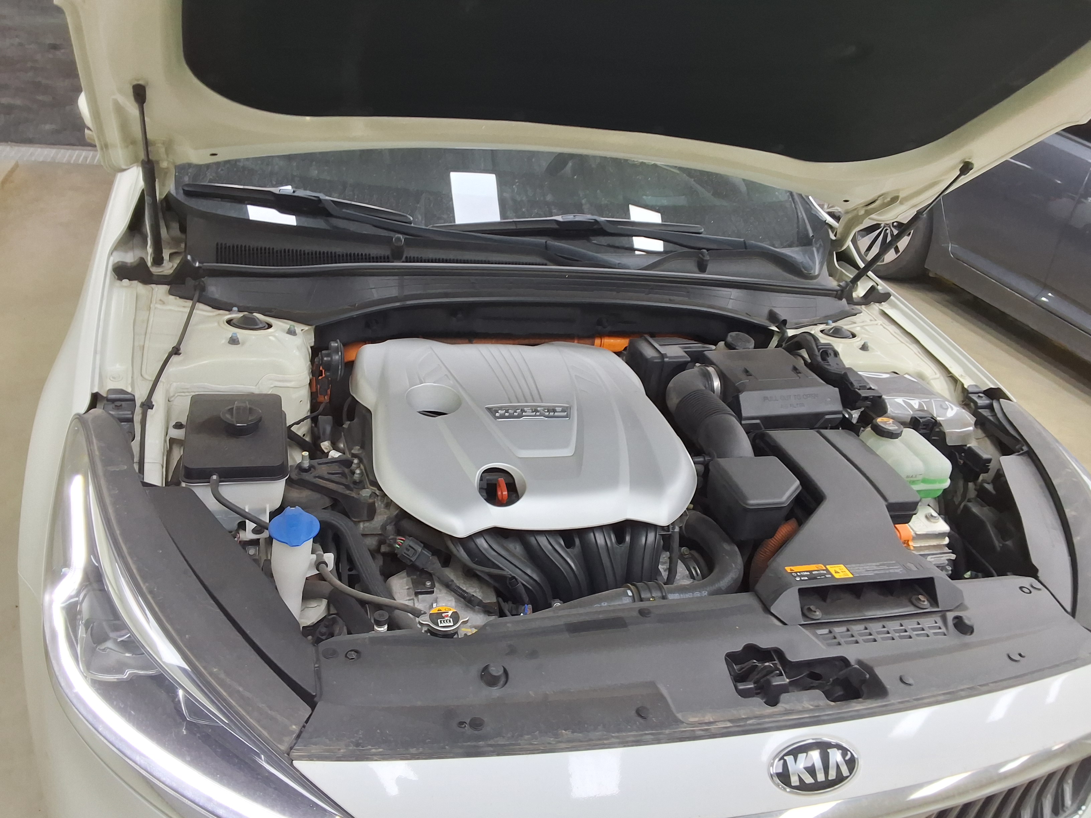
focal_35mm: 28
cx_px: 546
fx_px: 882
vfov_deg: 49.7
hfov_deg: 63.4
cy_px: 409
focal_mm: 2.91
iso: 64
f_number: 1.9
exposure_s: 1/40
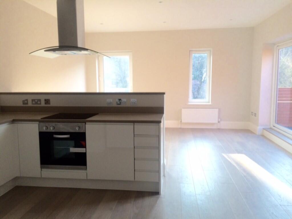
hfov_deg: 61.7
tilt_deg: -6.5
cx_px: 146
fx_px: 245
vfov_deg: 48.2
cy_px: 110
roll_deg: +1.9
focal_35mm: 29
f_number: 2.2
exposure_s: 1/100
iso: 64
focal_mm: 4.15
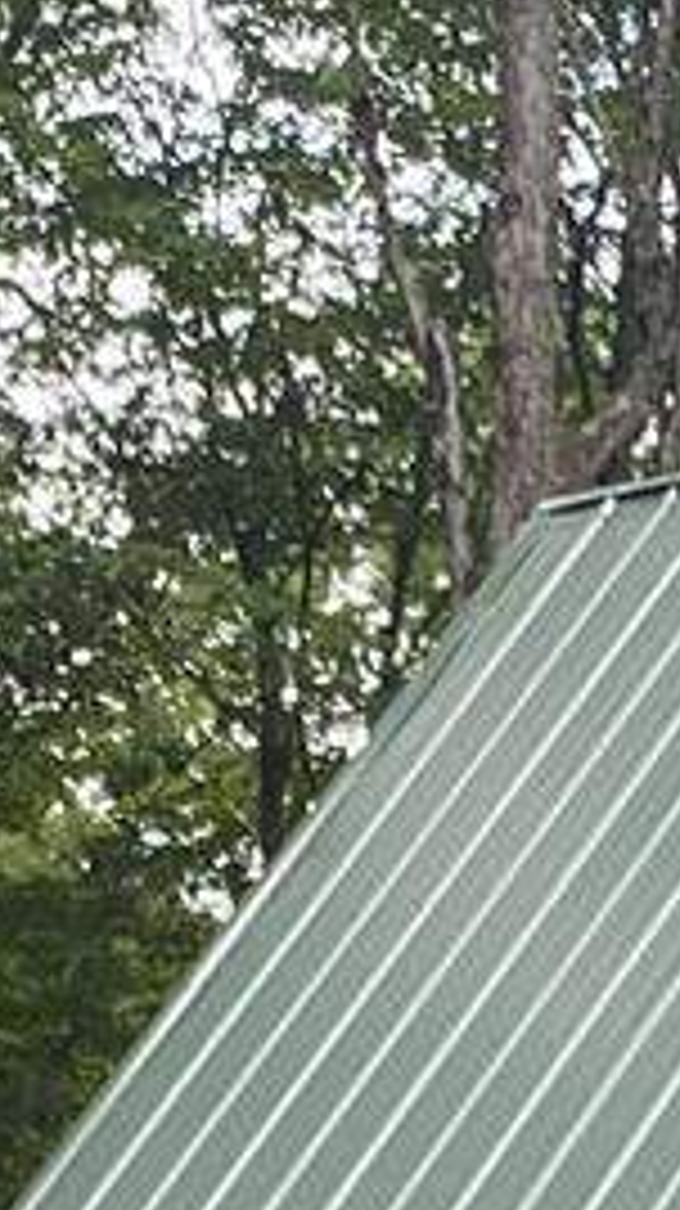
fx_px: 6935
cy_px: 2447
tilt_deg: +2.0
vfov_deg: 9.3
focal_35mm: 216
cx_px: 189
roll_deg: +0.3
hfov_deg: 5.6
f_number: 1.8
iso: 32
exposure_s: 1/367
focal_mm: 4.25
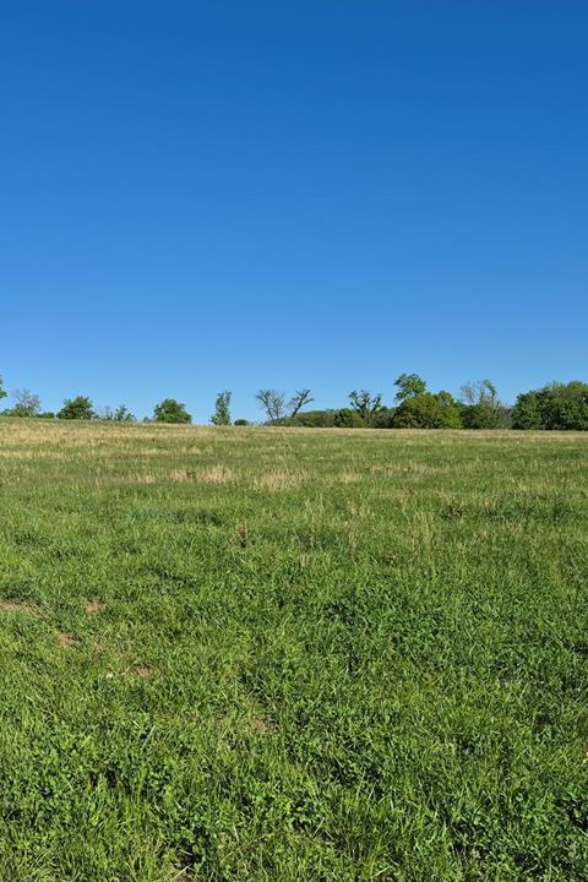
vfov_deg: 55.8
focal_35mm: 34
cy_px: 447
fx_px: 833
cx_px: 119
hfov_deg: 37.5
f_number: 1.8
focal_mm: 5.4
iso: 25
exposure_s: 1/2608
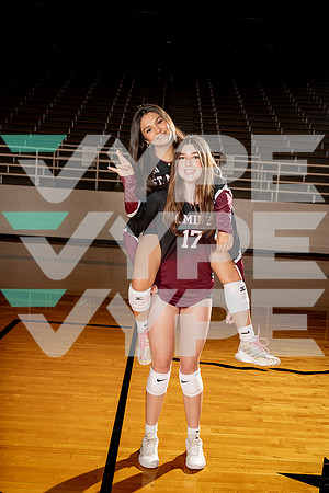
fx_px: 589
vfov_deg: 45.4
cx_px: 164
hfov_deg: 31.2
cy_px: 246
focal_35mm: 43
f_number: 5.6
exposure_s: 1/250
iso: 100
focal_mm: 43
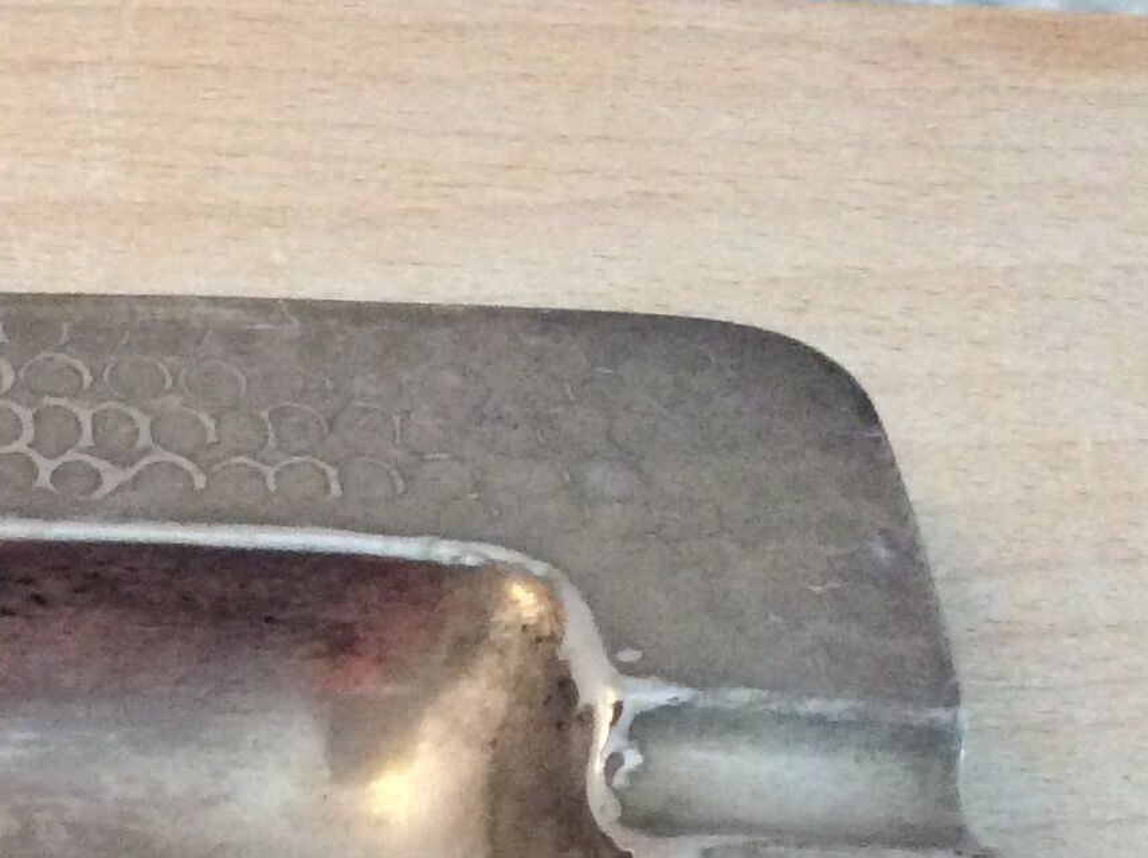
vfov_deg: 14.6
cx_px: -247
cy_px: 1096
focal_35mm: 97
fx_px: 3213
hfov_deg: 19.1
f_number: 2.4
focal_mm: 3.3
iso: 250
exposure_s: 1/25
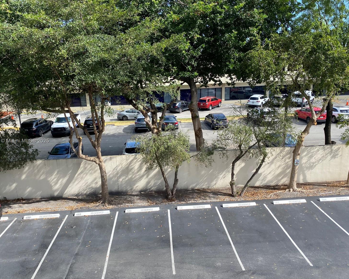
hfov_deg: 62.2
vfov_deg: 51.5
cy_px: 141
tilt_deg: -15.9
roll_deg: +0.7
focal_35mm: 28
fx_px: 289
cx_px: 165
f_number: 1.8
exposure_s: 1/858
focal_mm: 4.25
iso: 32
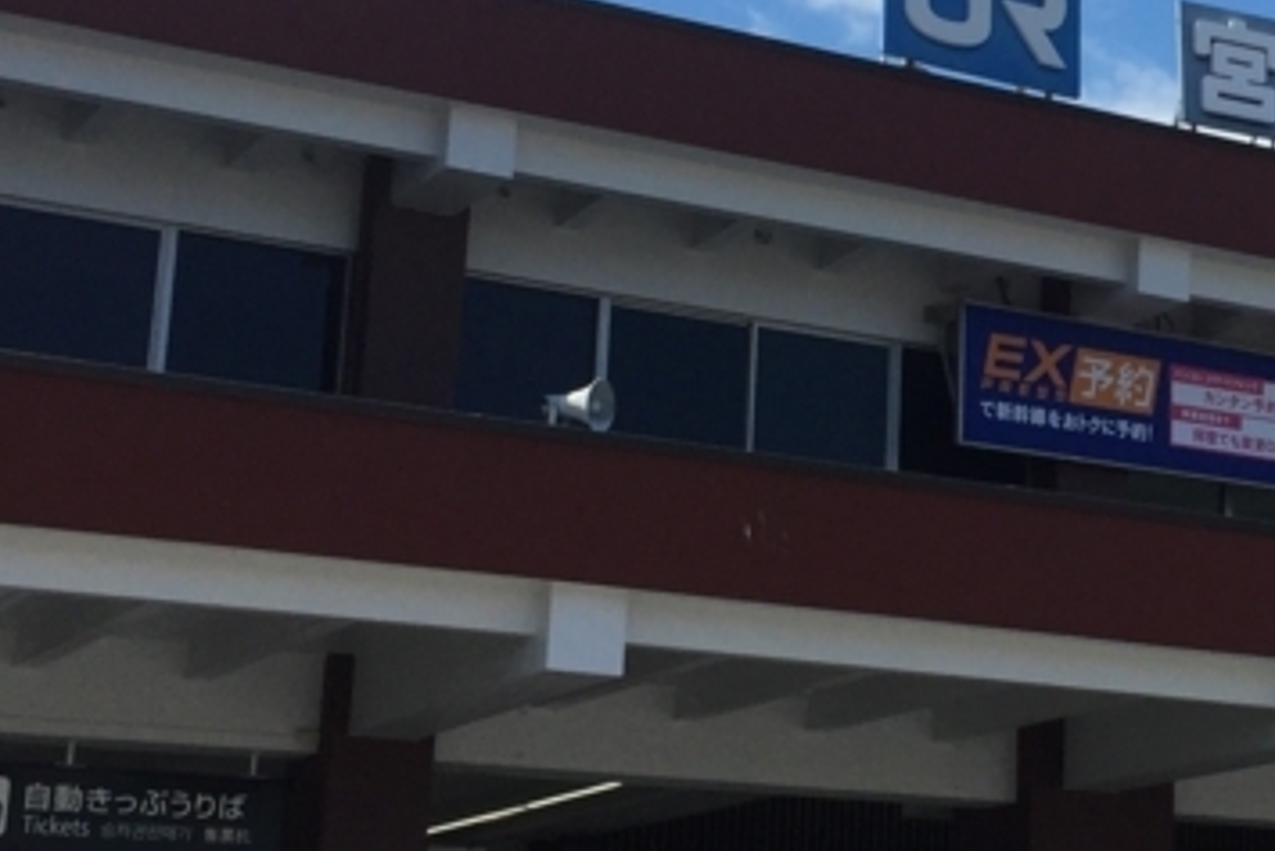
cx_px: 1286
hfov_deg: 22.4
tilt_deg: +15.9
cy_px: 363
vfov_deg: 15.7
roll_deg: -1.4
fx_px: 3082
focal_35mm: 87
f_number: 2.2
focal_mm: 4.15
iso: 32
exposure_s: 1/2475
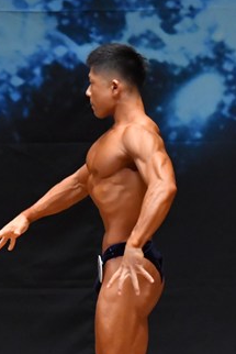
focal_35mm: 650
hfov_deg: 2.1
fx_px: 6384
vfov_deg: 3.2
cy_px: 264
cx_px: 183
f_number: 5.6
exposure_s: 1/400
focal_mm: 180
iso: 5000
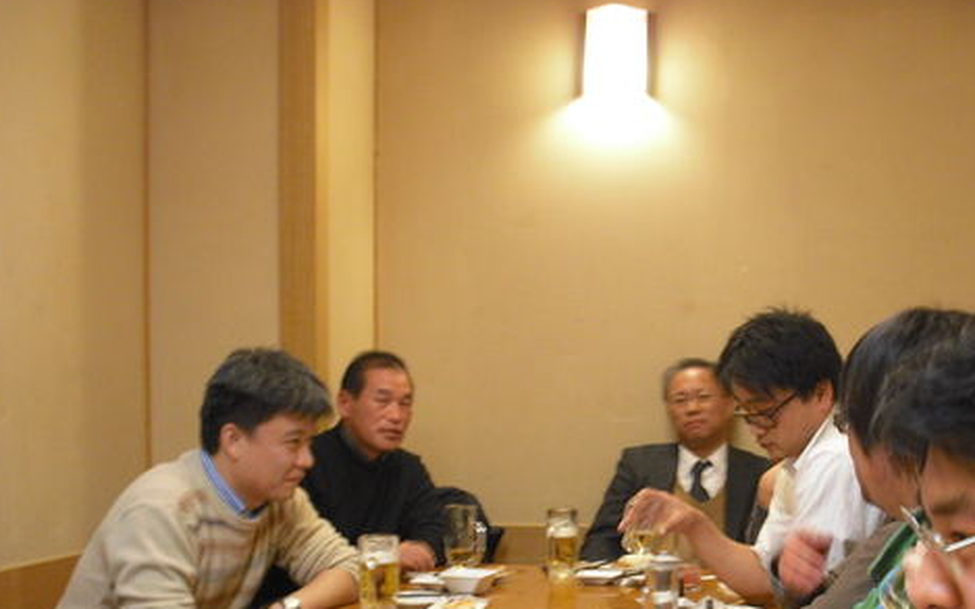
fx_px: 1461
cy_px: 488
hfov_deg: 36.7
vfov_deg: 23.2
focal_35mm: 55
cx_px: 601
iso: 200
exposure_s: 1/10
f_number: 2.8
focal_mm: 6.2
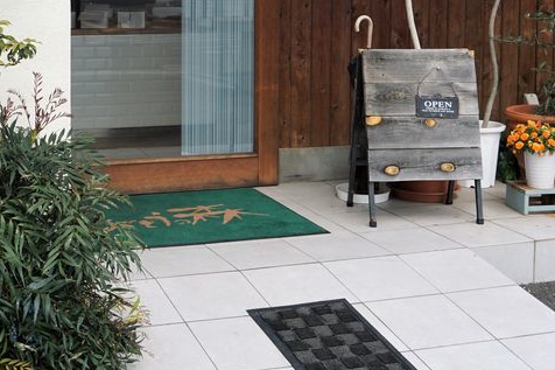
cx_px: 181
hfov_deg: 31.0
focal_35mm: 64
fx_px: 990
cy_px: 18
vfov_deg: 20.6
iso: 100
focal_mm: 17
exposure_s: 1/250
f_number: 7.1
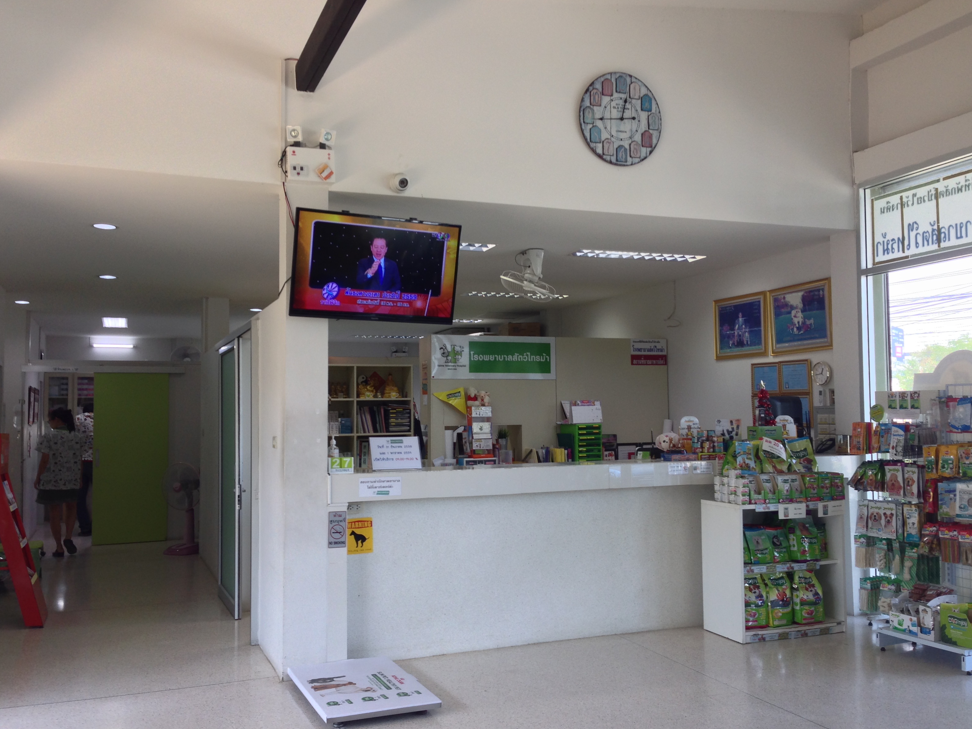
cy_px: 369
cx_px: 488
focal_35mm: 34
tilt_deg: +3.4
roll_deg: +0.4
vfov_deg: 41.8
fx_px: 955
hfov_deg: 54.0
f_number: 2.4
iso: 50
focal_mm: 4.12
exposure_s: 1/60
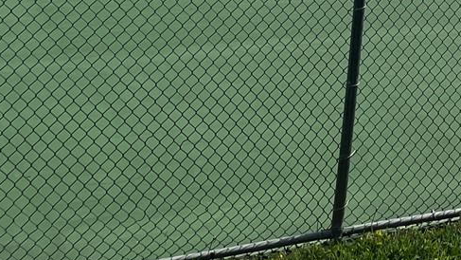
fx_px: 1137
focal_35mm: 93
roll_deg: -1.7
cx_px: 688
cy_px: -283
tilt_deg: +6.6
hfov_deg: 19.9
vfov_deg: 11.5
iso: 50
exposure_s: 1/8403
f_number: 1.6
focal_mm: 5.1
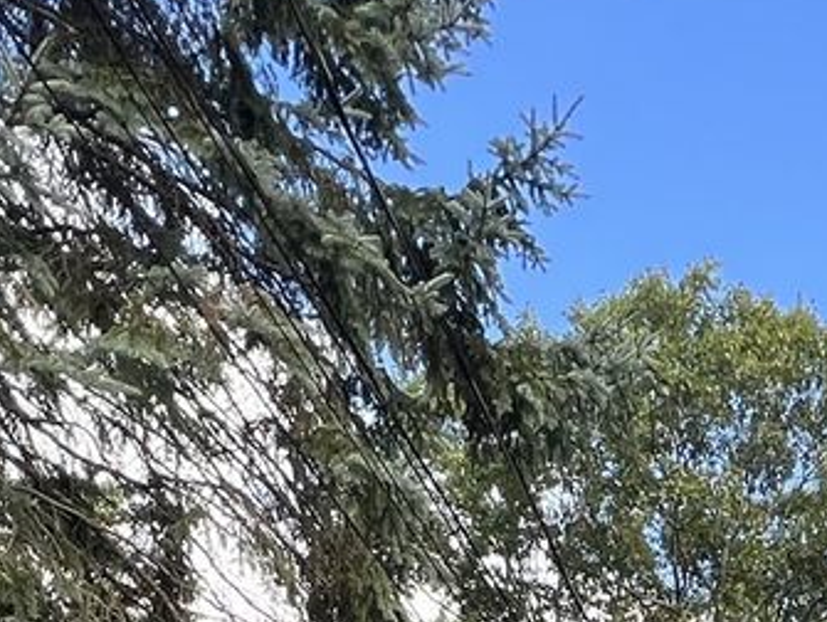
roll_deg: +0.1
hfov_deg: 28.4
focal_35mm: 62
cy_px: 1325
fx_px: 1483
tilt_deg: +4.0
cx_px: 901
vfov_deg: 16.4
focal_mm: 1.57
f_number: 1.8
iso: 32
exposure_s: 1/322
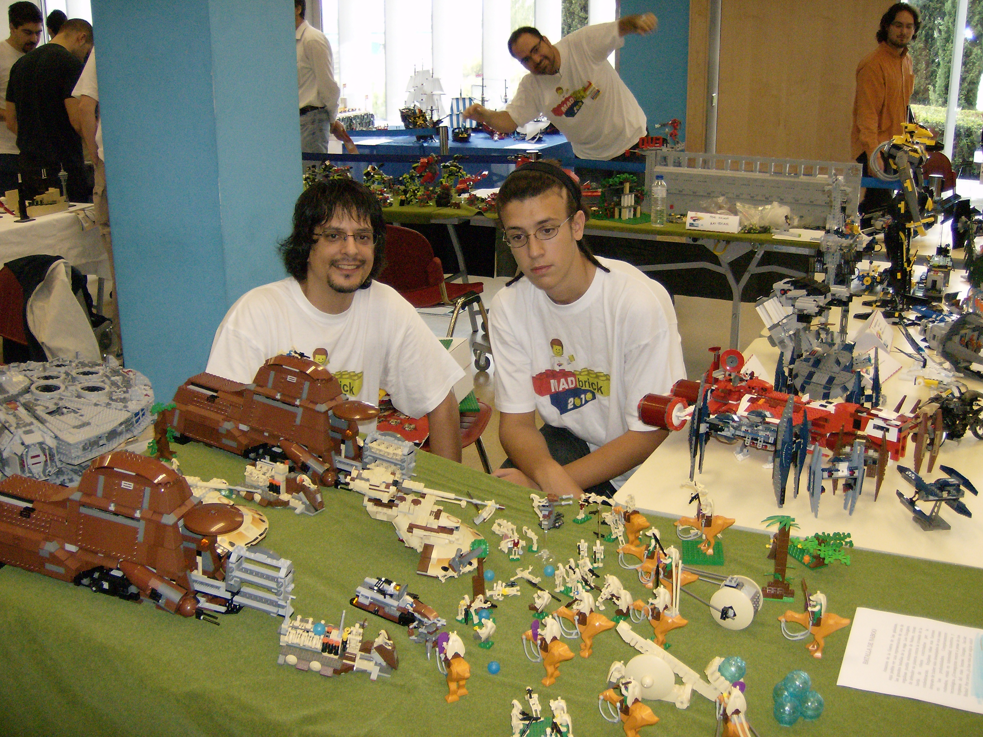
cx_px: 493
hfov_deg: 50.1
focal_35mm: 37
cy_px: 382
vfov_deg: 38.7
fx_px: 1051
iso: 200
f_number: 2.8
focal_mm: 6
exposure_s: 1/60
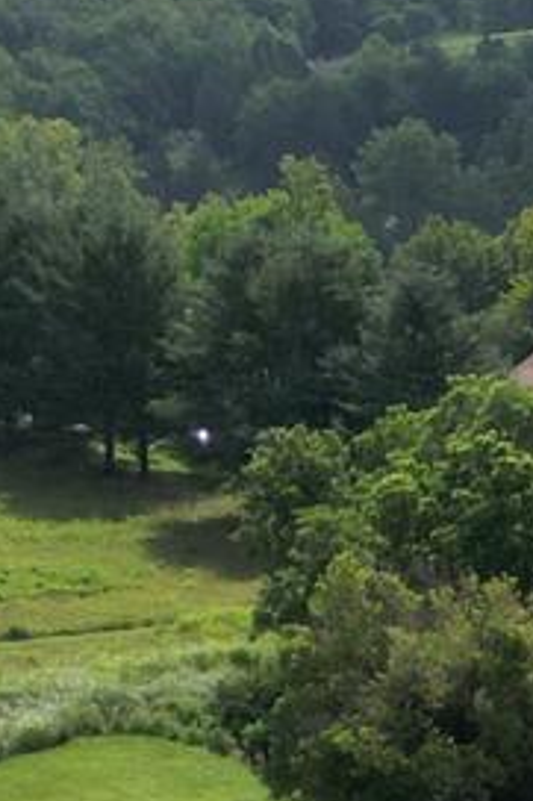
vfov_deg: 10.2
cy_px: 1508
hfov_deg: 6.6
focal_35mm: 188
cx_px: 1587
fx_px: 4180
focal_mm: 6.72
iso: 200
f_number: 1.7
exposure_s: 1/3200
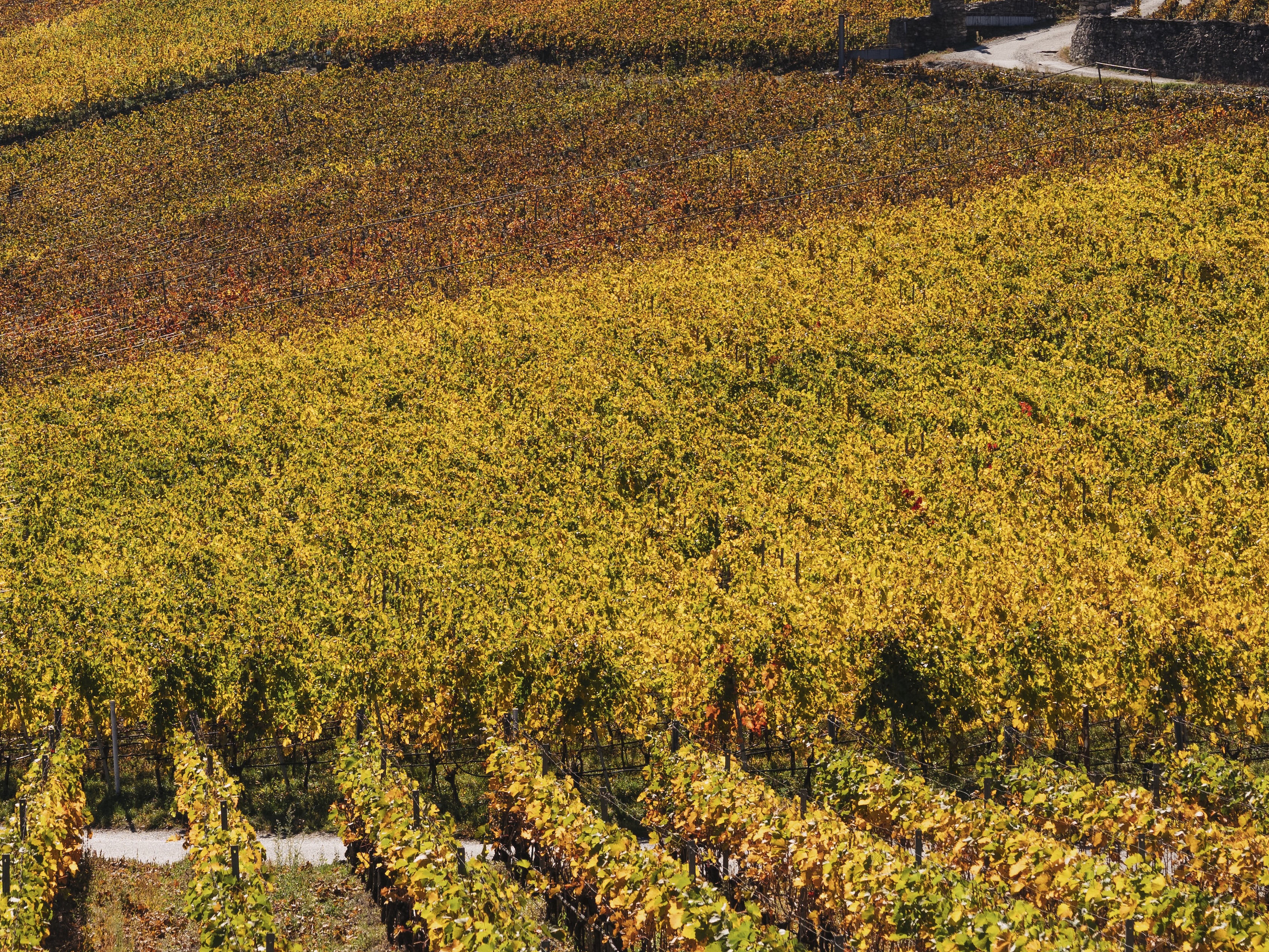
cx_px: 543
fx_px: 4473
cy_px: -36
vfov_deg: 12.0
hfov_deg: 16.1
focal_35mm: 122
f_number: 5
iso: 100
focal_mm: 50
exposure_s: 1/800
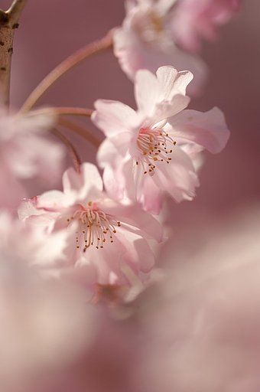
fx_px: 2444
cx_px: 130
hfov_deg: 6.1
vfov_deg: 9.2
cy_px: 196
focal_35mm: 225
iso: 100
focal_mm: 150
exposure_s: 1/2500
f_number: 2.8
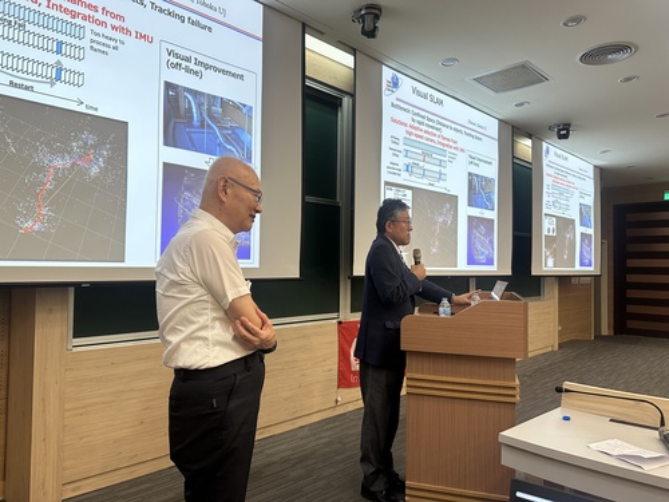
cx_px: 334
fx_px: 464
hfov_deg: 71.6
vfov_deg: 56.8
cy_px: 251
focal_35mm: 24
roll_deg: -0.3
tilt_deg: +0.8
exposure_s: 1/120
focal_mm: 6.86
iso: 160
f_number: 1.78
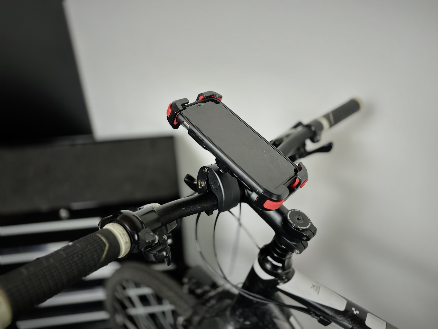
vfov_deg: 56.8
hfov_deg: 71.6
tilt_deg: -33.8
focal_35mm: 24
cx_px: 219
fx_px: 304
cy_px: 164
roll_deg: +0.5
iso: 160
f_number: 1.78
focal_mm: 6.86
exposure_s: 1/100
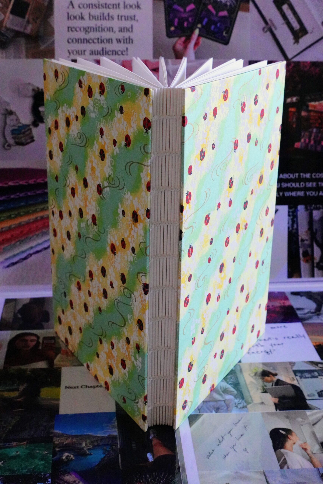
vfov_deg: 38.2
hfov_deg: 26.0
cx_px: 162
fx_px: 700
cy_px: 242
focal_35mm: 52
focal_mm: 19.57
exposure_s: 1/250
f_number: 5.6
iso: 3200
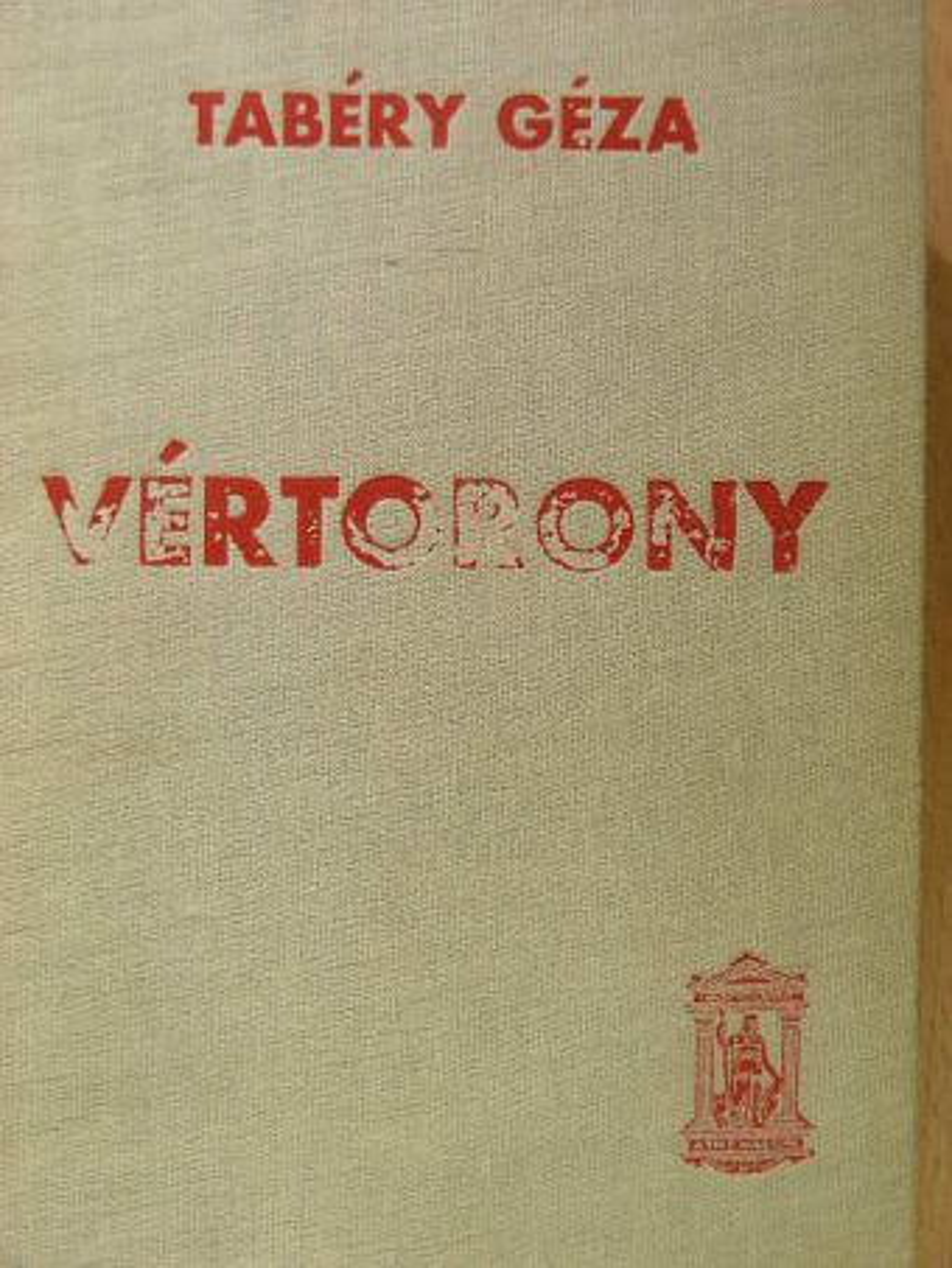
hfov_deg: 18.7
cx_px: 476
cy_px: 634
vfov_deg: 24.7
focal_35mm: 79
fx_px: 2895
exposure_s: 1/22.3
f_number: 3.5
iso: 200
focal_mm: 13.2
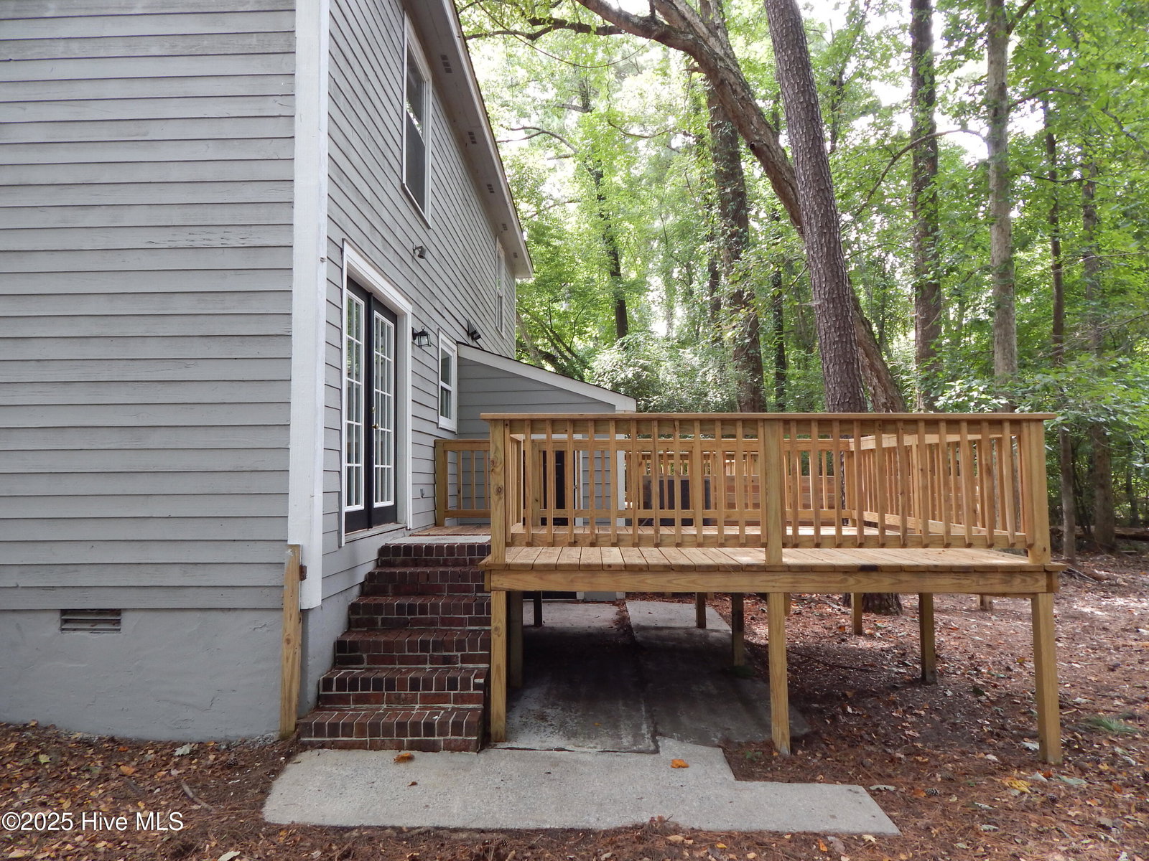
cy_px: 430
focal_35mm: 23
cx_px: 574
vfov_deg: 58.9
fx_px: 763
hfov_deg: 73.9
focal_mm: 4
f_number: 3
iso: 125
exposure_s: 1/40
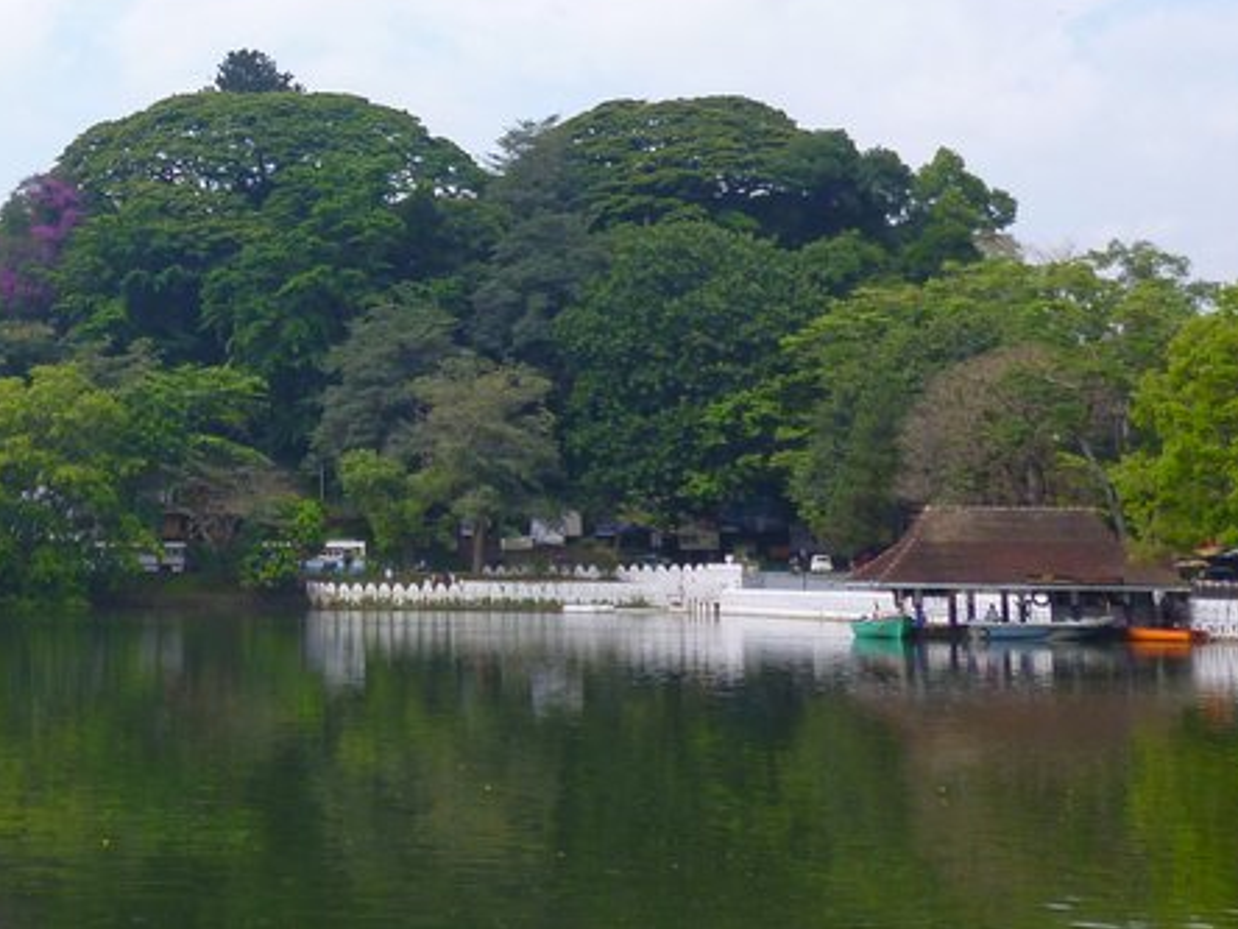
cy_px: 290
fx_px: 2253
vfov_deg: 23.2
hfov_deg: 29.5
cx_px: 131
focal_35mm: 63
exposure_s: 1/80
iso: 100
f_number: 9
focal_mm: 5
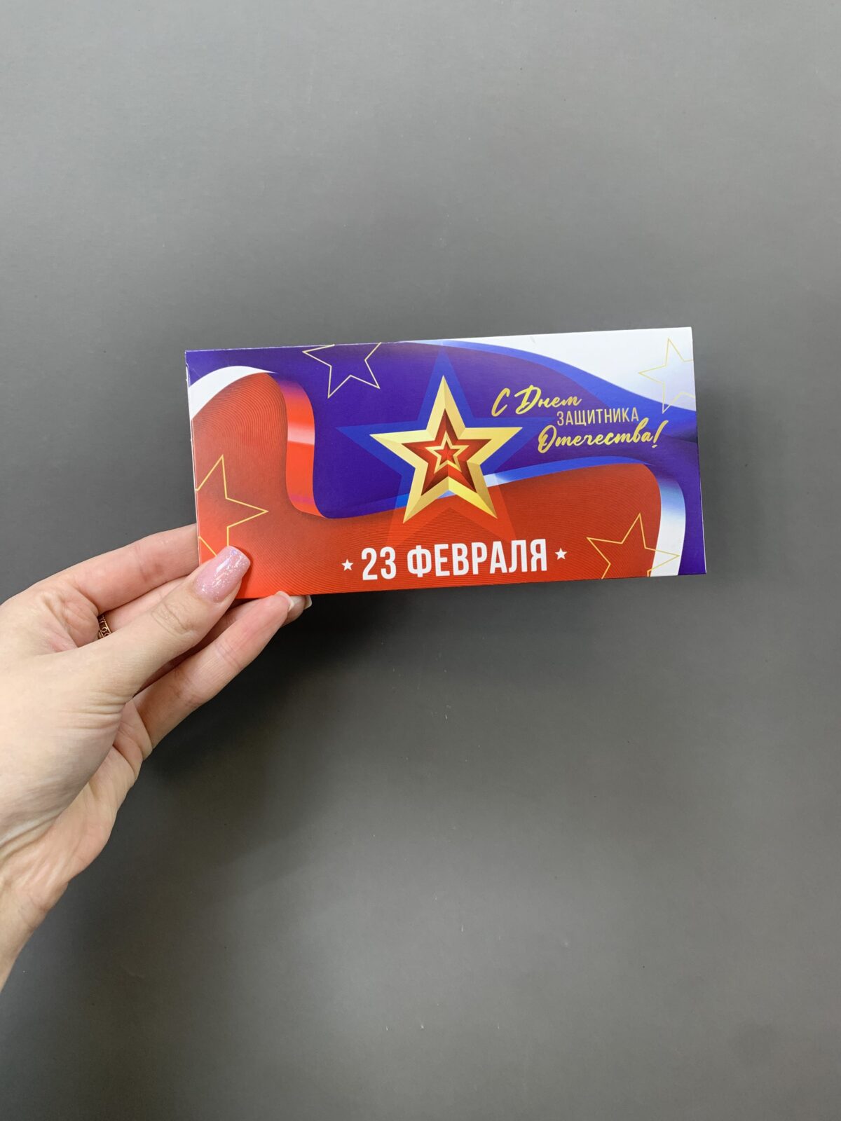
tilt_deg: -4.8
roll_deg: +0.0
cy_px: 560
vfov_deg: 67.3
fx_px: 842
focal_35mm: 26
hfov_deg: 53.1
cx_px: 420
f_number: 1.8
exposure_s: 1/69
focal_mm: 4.25
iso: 100
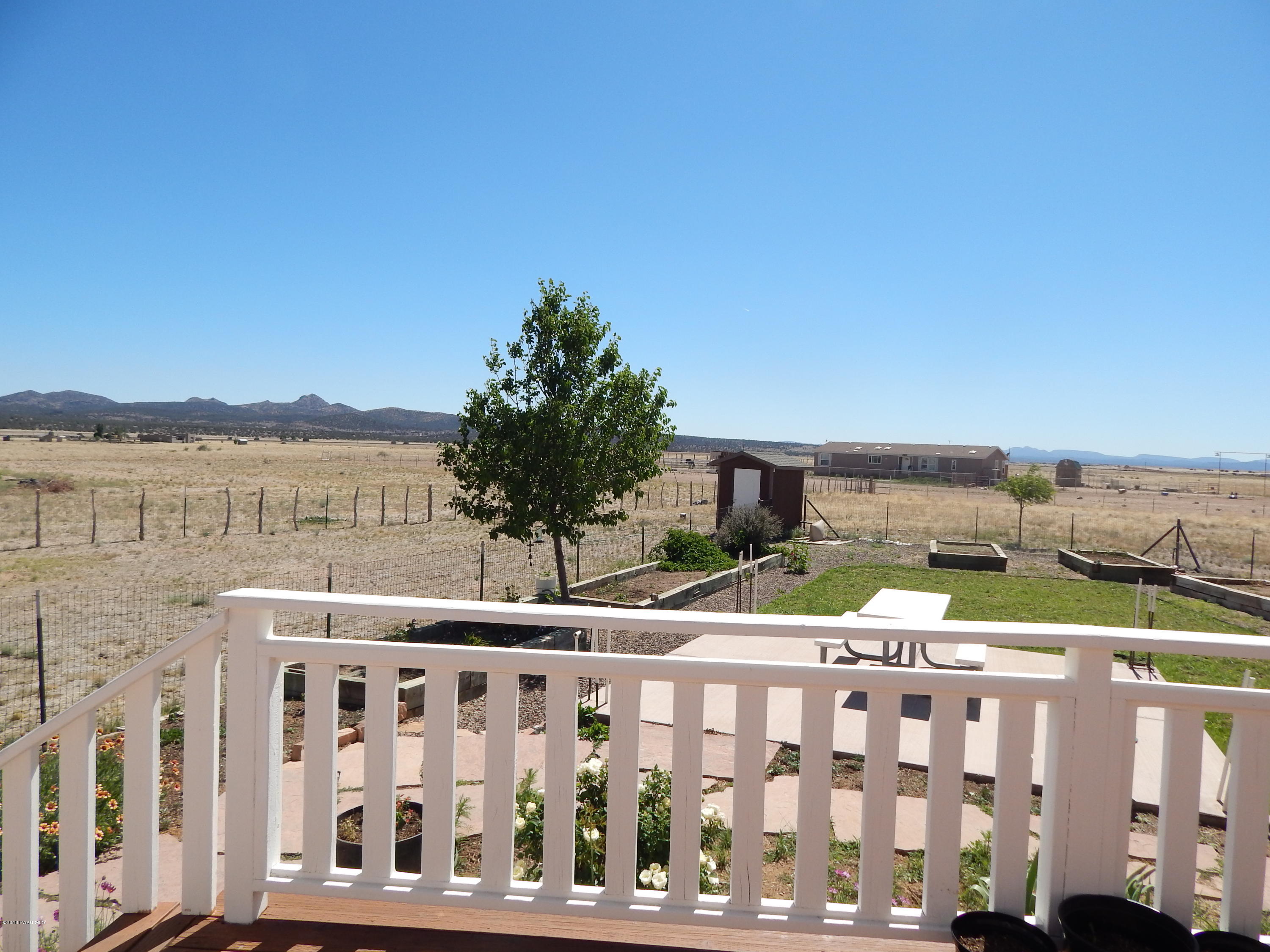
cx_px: 635
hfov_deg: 73.9
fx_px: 844
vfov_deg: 58.9
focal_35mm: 23
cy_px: 476
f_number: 6
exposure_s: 1/640
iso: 125
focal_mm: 4
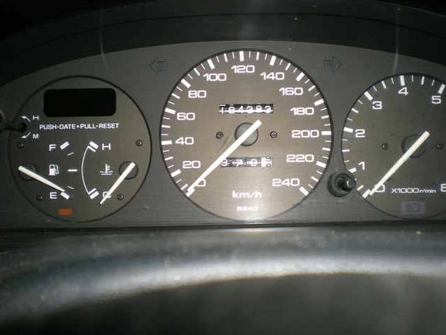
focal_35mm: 39
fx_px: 502
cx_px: 226
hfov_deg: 47.9
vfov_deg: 36.8
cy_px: 166
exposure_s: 1/60
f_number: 3.1
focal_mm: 6.3
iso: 50
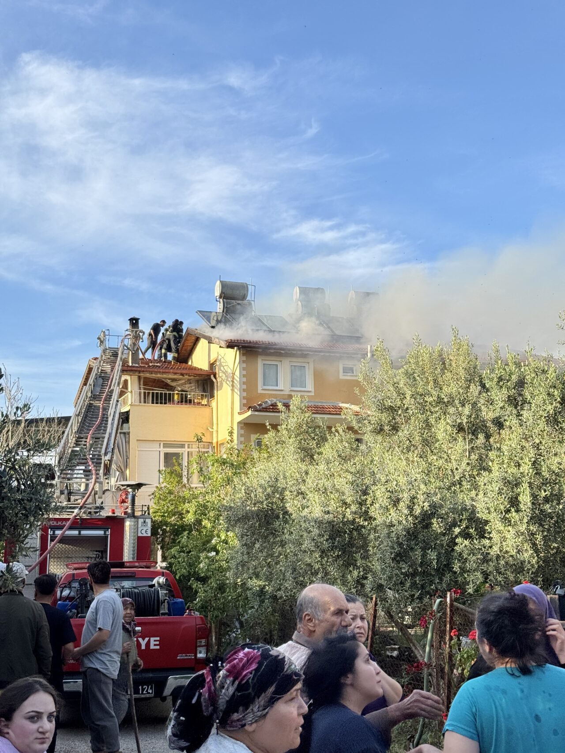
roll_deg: +0.3
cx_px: 282
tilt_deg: +11.3
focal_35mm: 48
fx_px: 1045
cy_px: 376
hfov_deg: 30.3
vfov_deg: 39.7
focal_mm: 6.76
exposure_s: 1/2110
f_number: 1.78
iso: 64
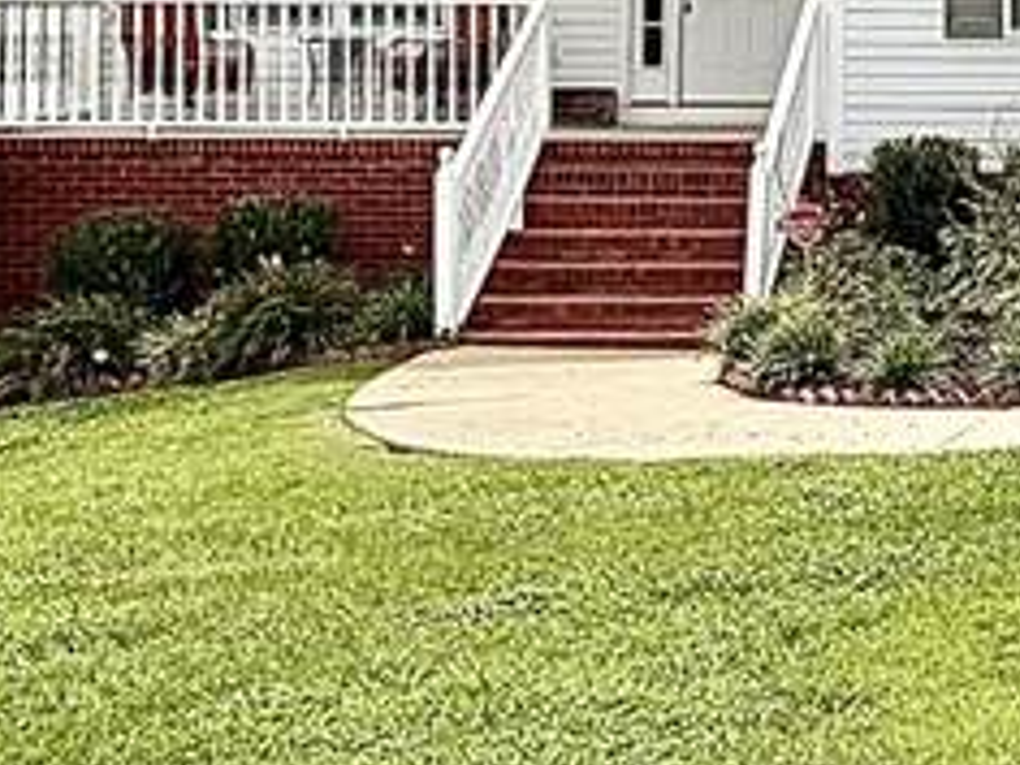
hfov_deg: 22.9
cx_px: 1323
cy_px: -398
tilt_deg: +6.4
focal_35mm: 76
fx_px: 2239
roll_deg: +0.0
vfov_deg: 17.4
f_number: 2.2
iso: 20
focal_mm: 2.22
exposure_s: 1/1534
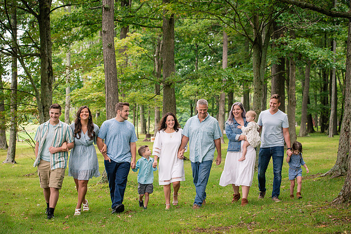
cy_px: 119
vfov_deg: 17.4
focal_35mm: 78
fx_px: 763
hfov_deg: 25.9
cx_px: 183
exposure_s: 1/250
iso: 1000
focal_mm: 70
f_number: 4.5
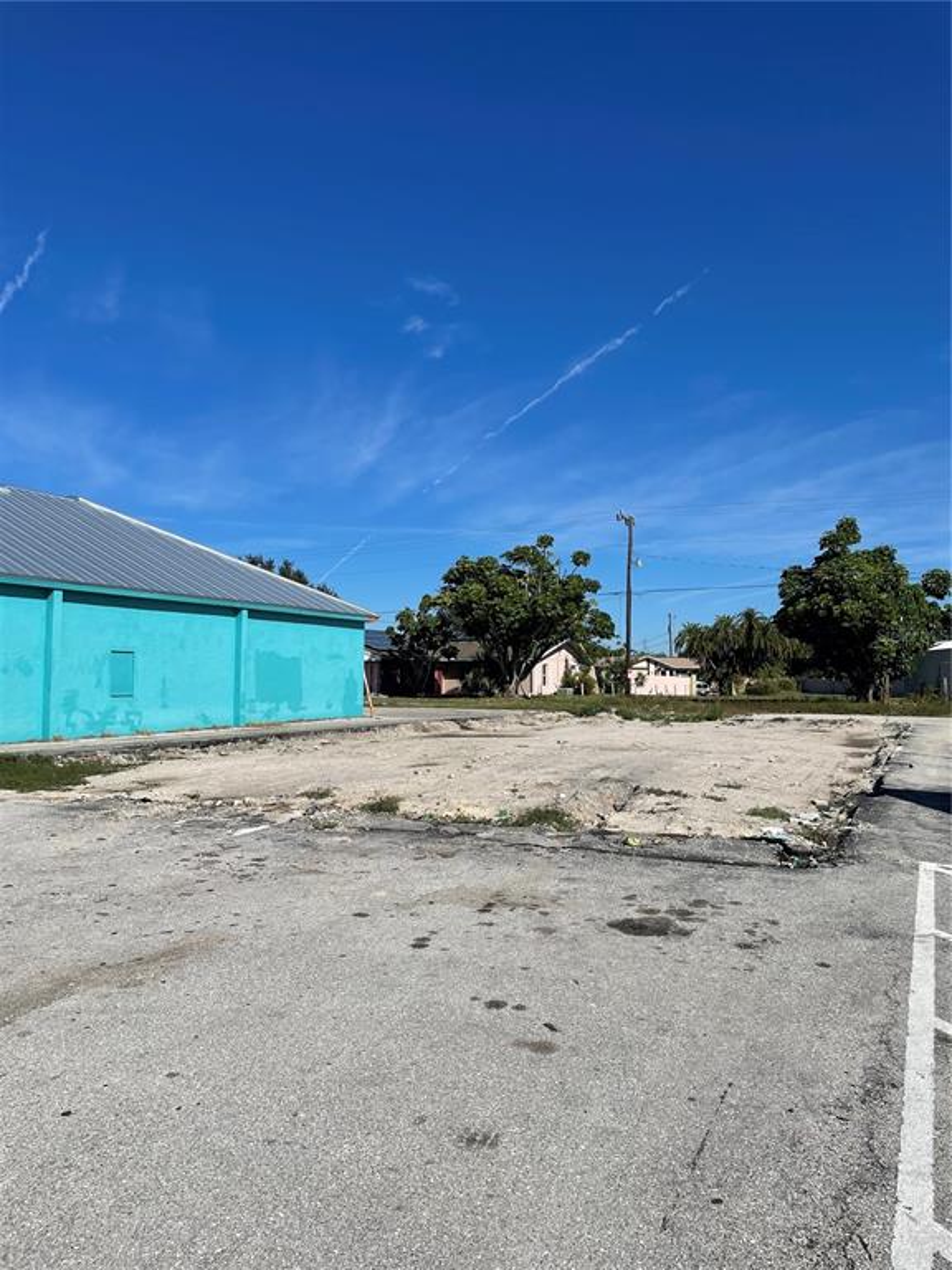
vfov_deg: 67.3
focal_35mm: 26
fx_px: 953
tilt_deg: +2.7
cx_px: 476
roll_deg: +0.3
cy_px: 635
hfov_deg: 53.1
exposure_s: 1/6897
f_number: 1.6
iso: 32
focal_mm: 4.2
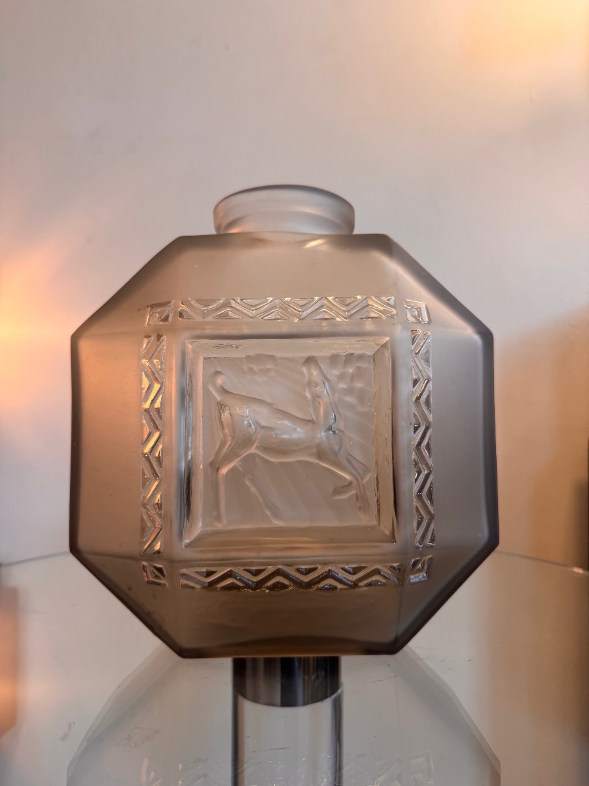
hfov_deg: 56.8
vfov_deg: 71.6
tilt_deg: +2.7
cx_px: 294
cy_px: 393
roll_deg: -0.8
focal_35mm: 24
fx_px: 544
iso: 125
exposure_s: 1/100
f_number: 1.78
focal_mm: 6.76
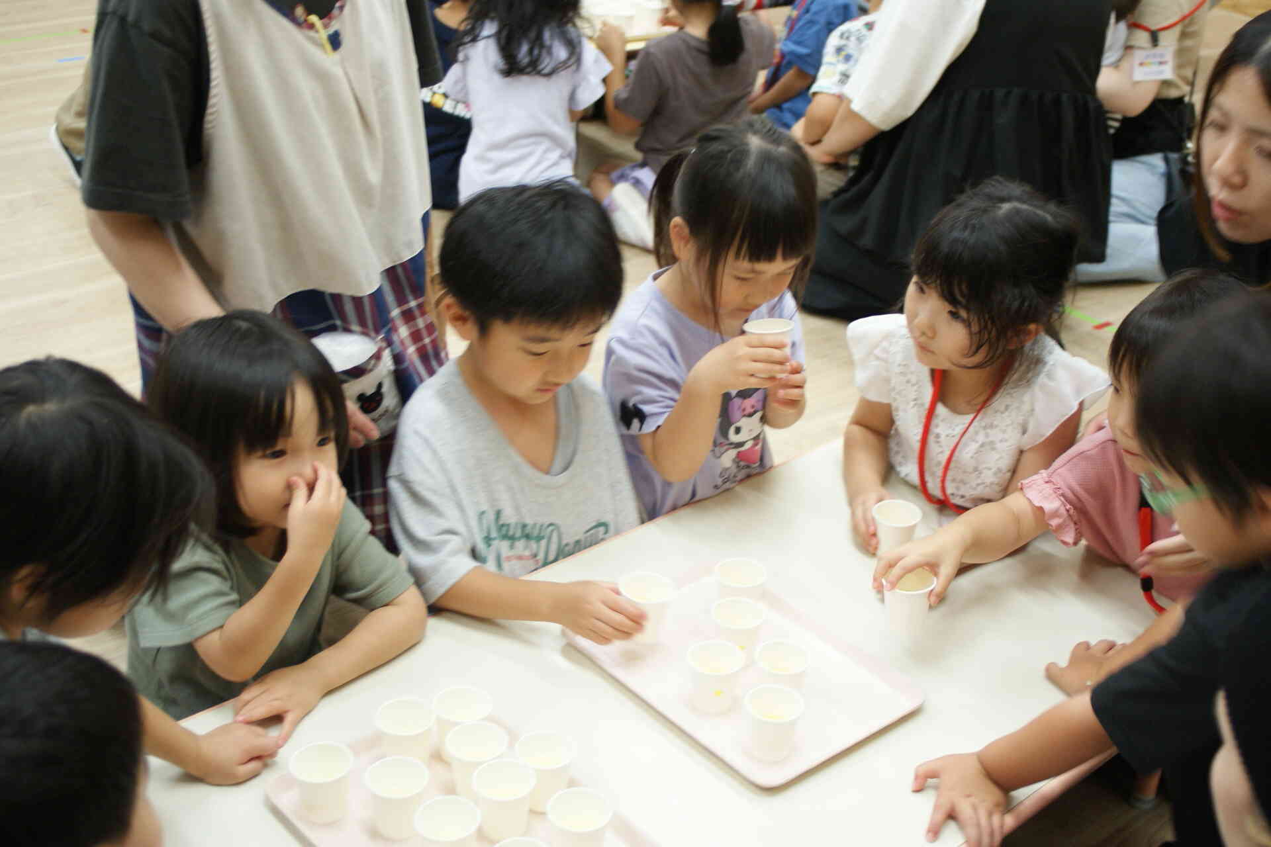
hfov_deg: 46.4
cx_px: 636
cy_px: 424
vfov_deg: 31.9
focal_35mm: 42
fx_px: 1483
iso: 400
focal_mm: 28
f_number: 3.5
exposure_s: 1/30
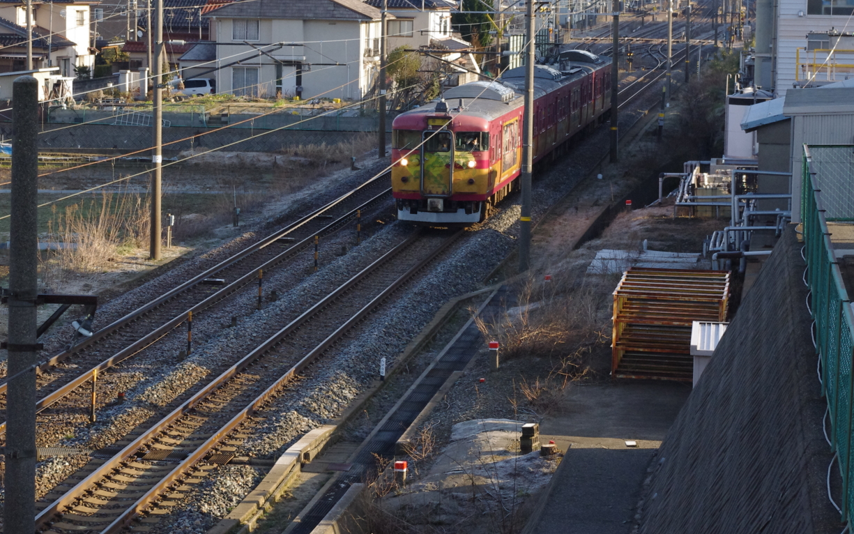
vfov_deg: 12.0
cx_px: 379
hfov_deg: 19.1
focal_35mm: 109
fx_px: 2537
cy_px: 168
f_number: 8
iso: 800
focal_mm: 55
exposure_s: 1/640
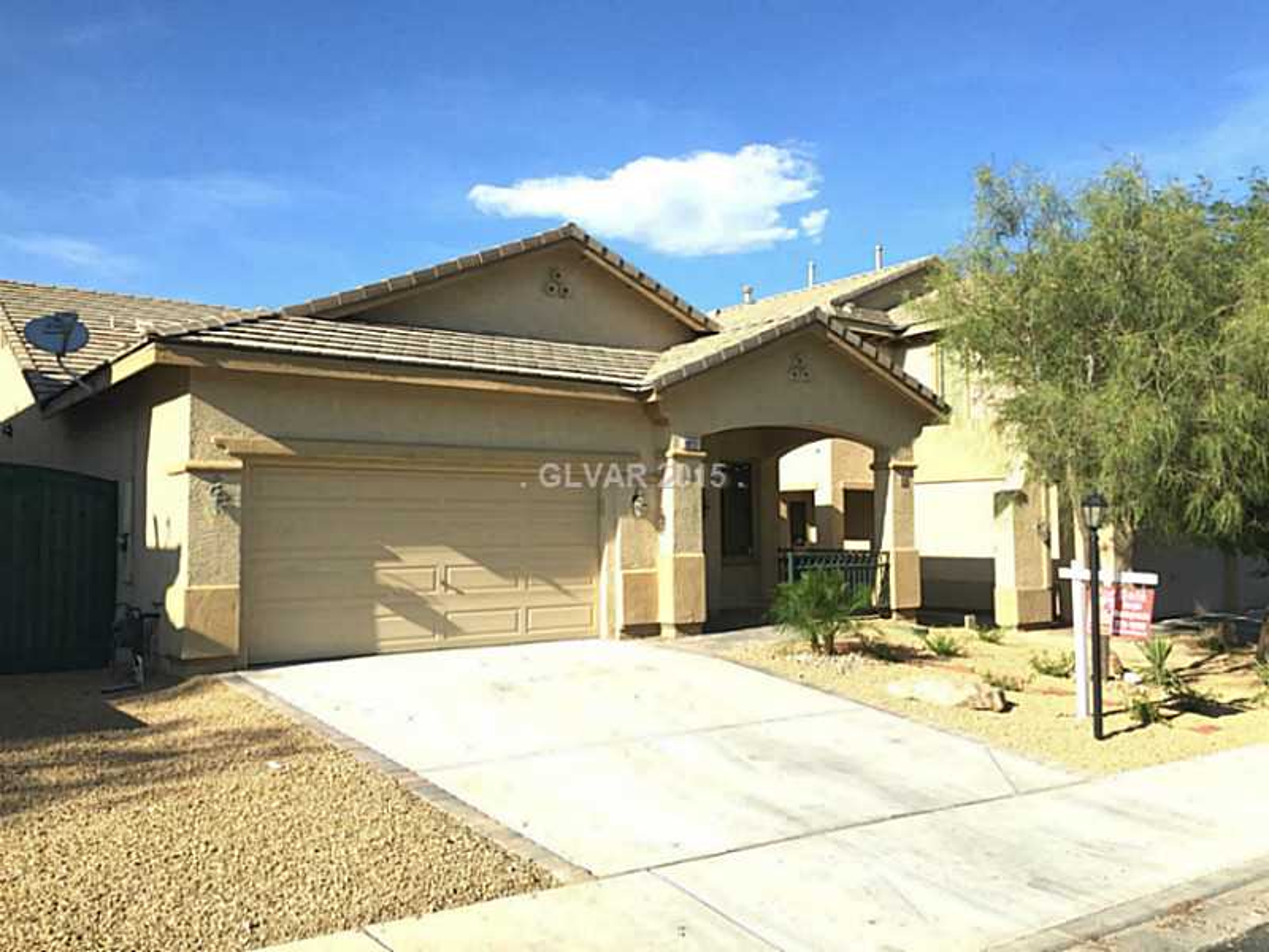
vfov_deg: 48.2
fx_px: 1063
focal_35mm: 29
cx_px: 634
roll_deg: -0.4
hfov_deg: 61.7
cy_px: 476
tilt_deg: +2.7
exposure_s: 1/2083
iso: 32
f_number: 2.2
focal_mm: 4.15
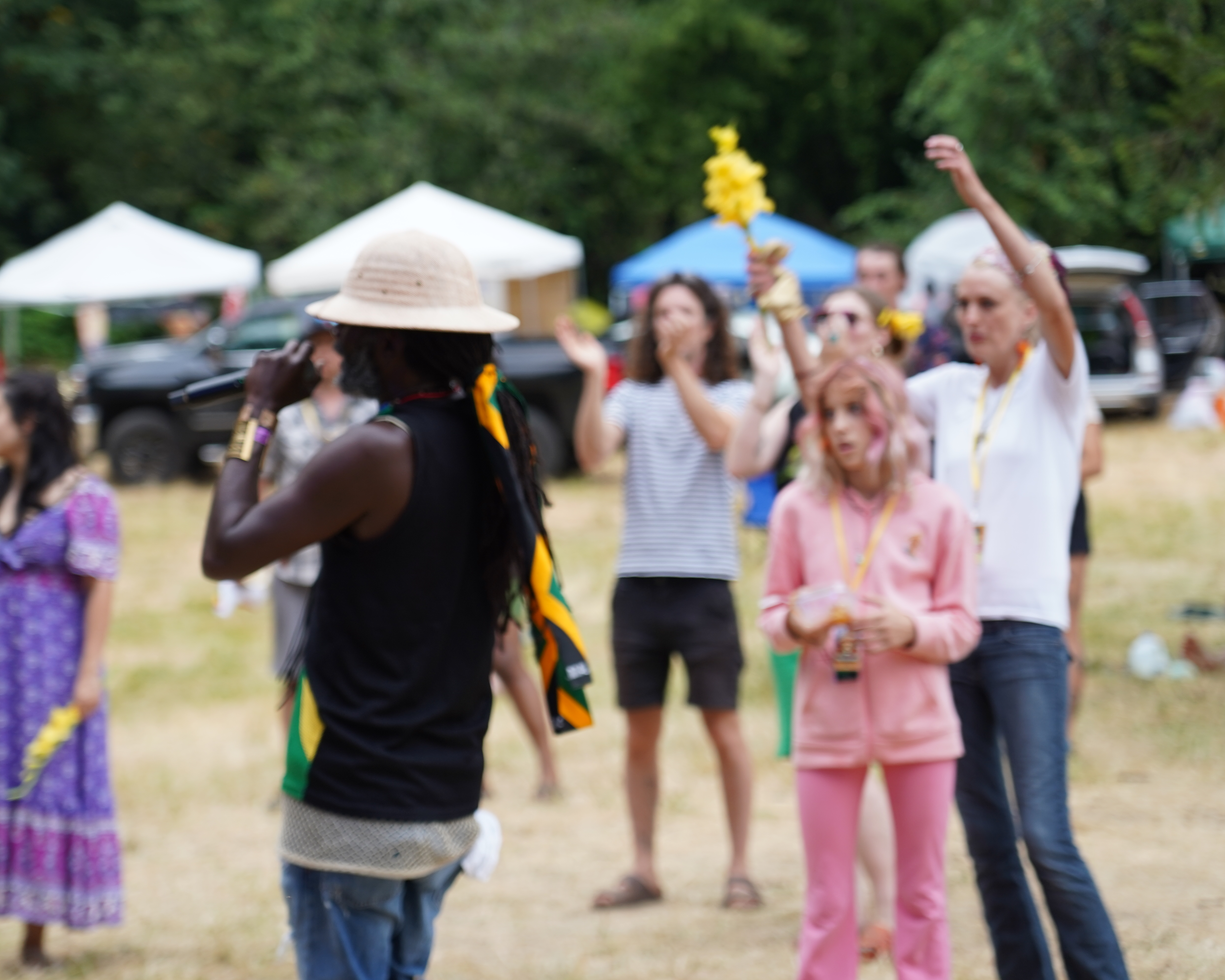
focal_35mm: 119
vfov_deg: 13.0
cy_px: 490
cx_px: 498
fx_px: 4315
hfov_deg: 16.1
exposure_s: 1/160
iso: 250
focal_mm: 105
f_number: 4
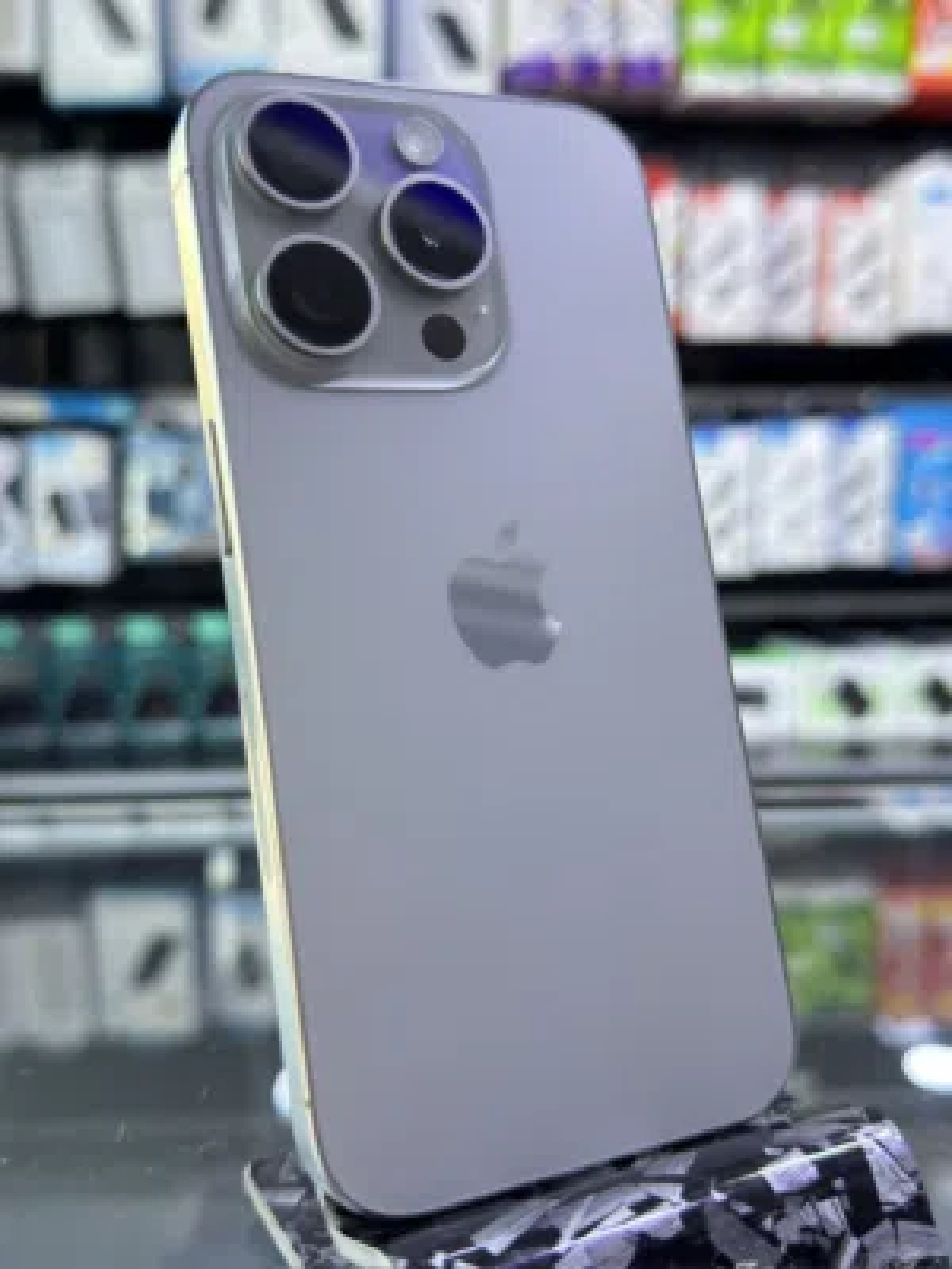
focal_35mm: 35
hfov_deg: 40.7
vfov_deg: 52.6
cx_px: 476
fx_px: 1283
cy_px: 634
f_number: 1.78
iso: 64
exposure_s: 1/139
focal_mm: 6.76
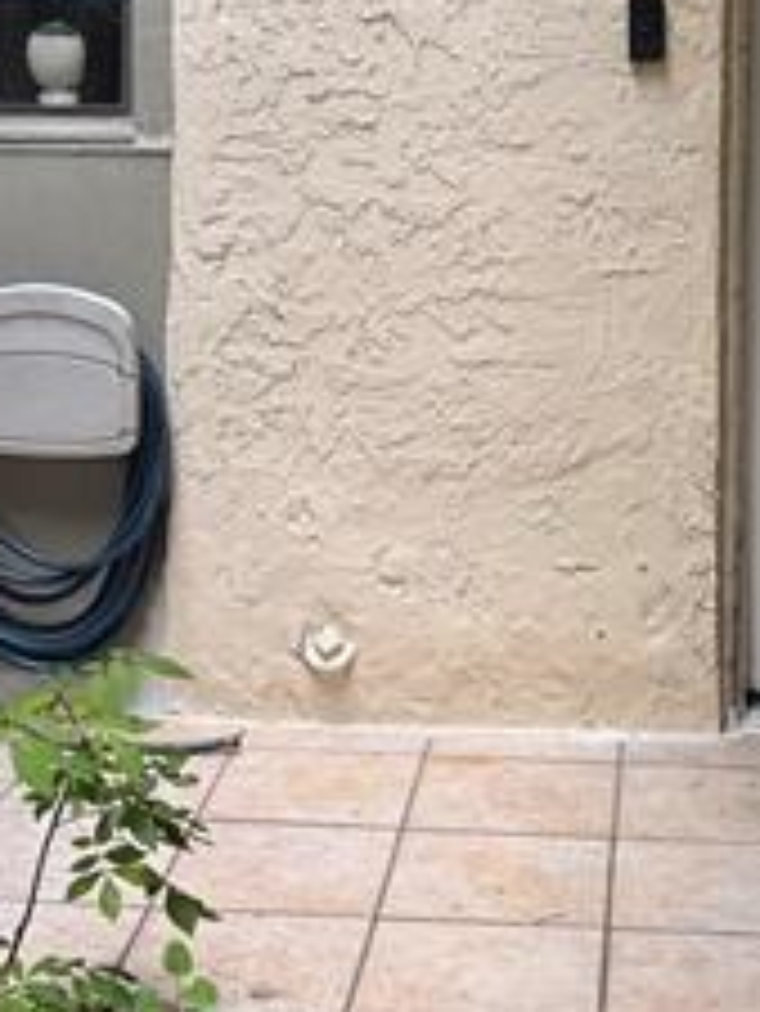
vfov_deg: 23.4
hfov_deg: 18.0
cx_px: 360
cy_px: 175
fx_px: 2398
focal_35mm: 82
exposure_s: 1/639
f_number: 1.78
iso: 80
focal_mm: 6.76
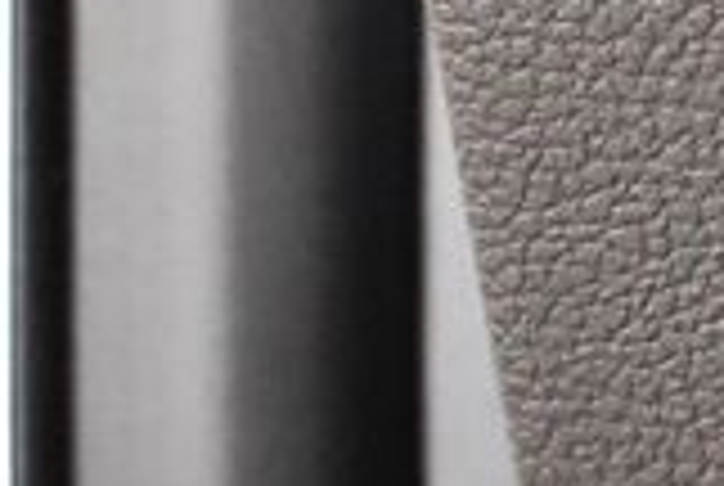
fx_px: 4171
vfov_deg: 6.6
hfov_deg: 9.3
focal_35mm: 207
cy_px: 27
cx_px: 1421
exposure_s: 1/60
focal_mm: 26
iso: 8000
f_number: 4
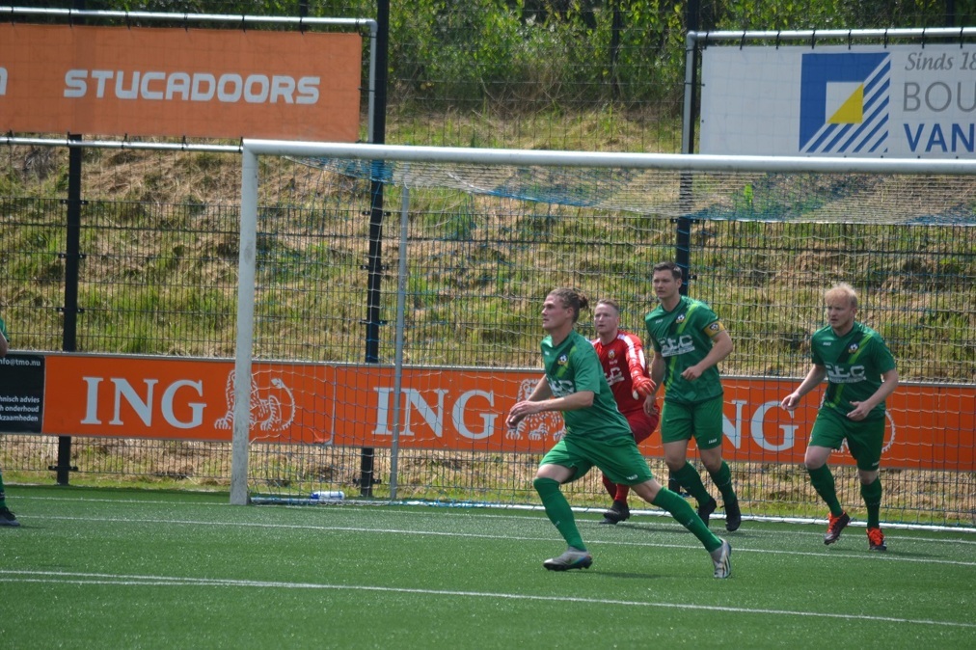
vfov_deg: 3.5
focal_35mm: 390
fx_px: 10569
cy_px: 325
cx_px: 488
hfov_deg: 5.3
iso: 110
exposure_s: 1/500
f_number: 5.6
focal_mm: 260
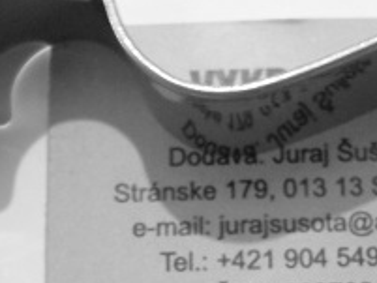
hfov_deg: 21.8
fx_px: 970
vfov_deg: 16.5
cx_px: 293
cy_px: 216
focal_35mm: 89
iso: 200
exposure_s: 1/2
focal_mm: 5.8
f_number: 2.8
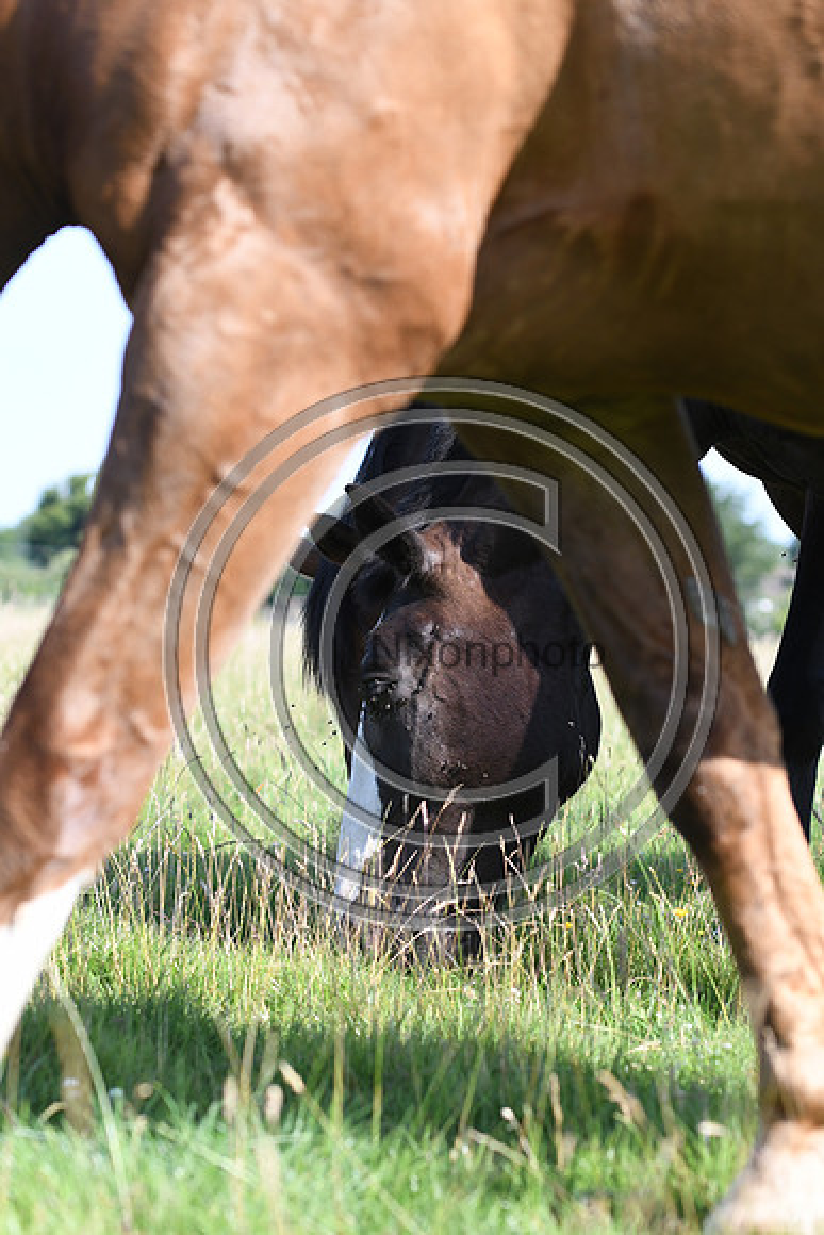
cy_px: 618
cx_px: 412
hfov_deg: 13.0
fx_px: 3603
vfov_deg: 19.5
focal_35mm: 105
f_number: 3.5
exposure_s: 1/1250
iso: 320
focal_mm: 70
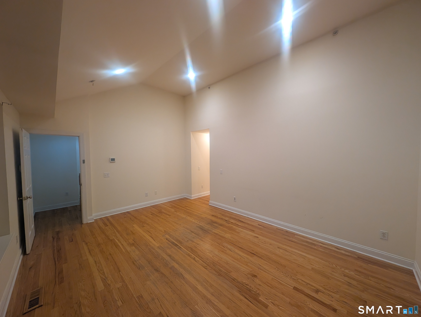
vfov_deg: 94.6
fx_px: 146
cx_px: 210
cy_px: 158
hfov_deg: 110.5
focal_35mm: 12
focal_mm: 2.23
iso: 154
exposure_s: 1/40
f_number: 1.95
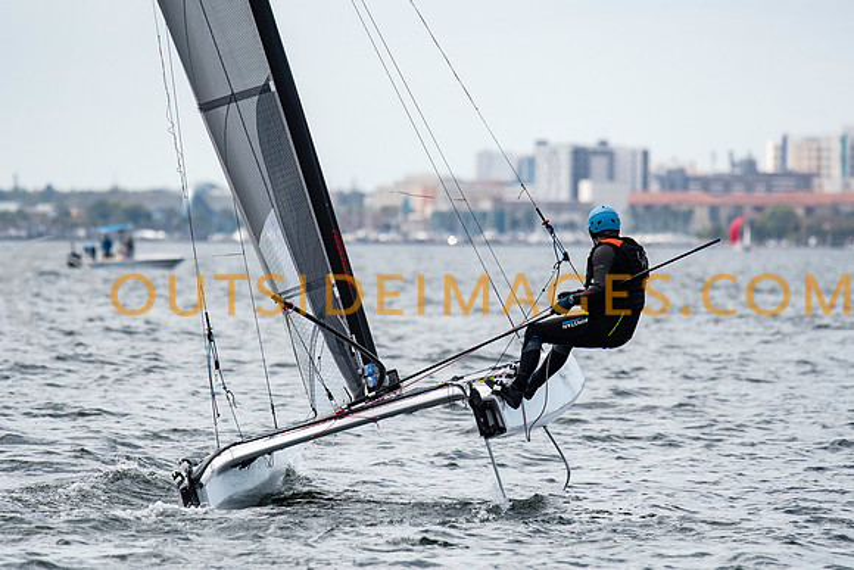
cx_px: 427
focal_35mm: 470
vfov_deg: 2.9
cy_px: 285
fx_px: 11149
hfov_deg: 4.4
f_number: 5
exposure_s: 1/5000
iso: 400
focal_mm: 300
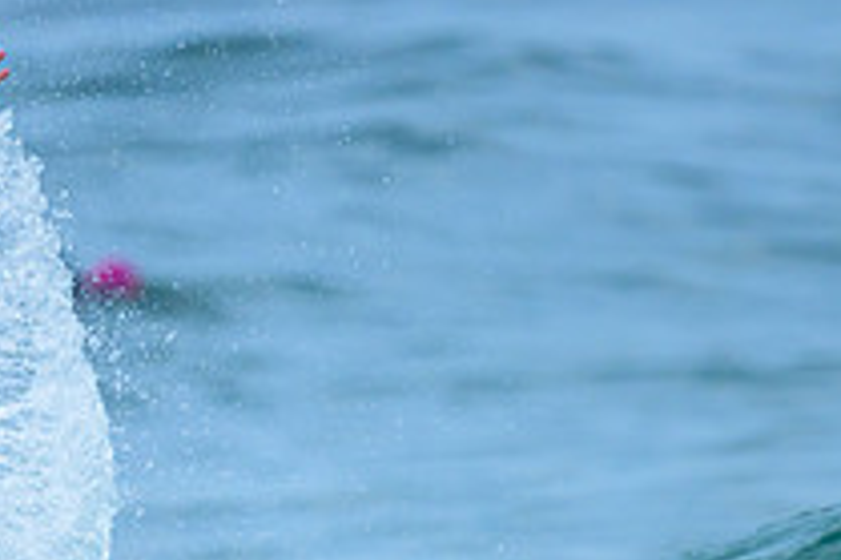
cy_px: 525
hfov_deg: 0.7
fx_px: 65591
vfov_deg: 0.5
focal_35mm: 2810
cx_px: 43
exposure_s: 1/3200
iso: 360
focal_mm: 800
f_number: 6.3
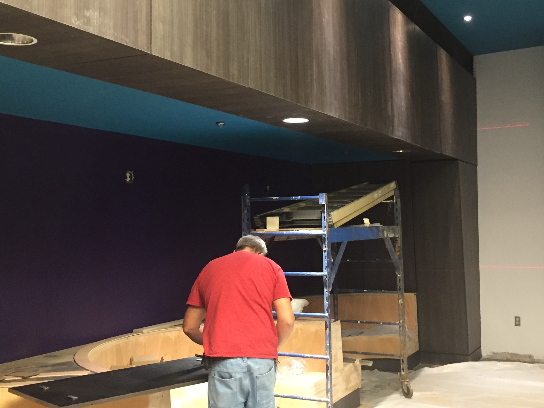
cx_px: 270
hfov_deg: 42.1
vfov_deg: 32.0
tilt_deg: +4.9
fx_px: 707
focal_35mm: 45
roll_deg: +0.2
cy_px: 145
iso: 250
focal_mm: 4.15
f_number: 2.2
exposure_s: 1/24
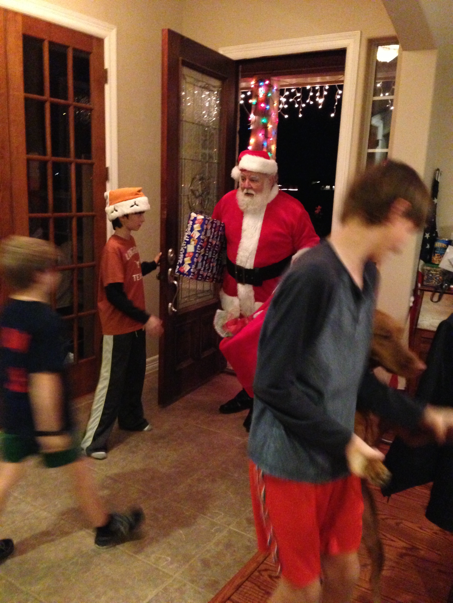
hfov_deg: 42.9
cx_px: 226
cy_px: 302
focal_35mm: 33
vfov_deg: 55.4
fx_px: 576
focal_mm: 4.13
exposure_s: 1/15
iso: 800
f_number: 2.4
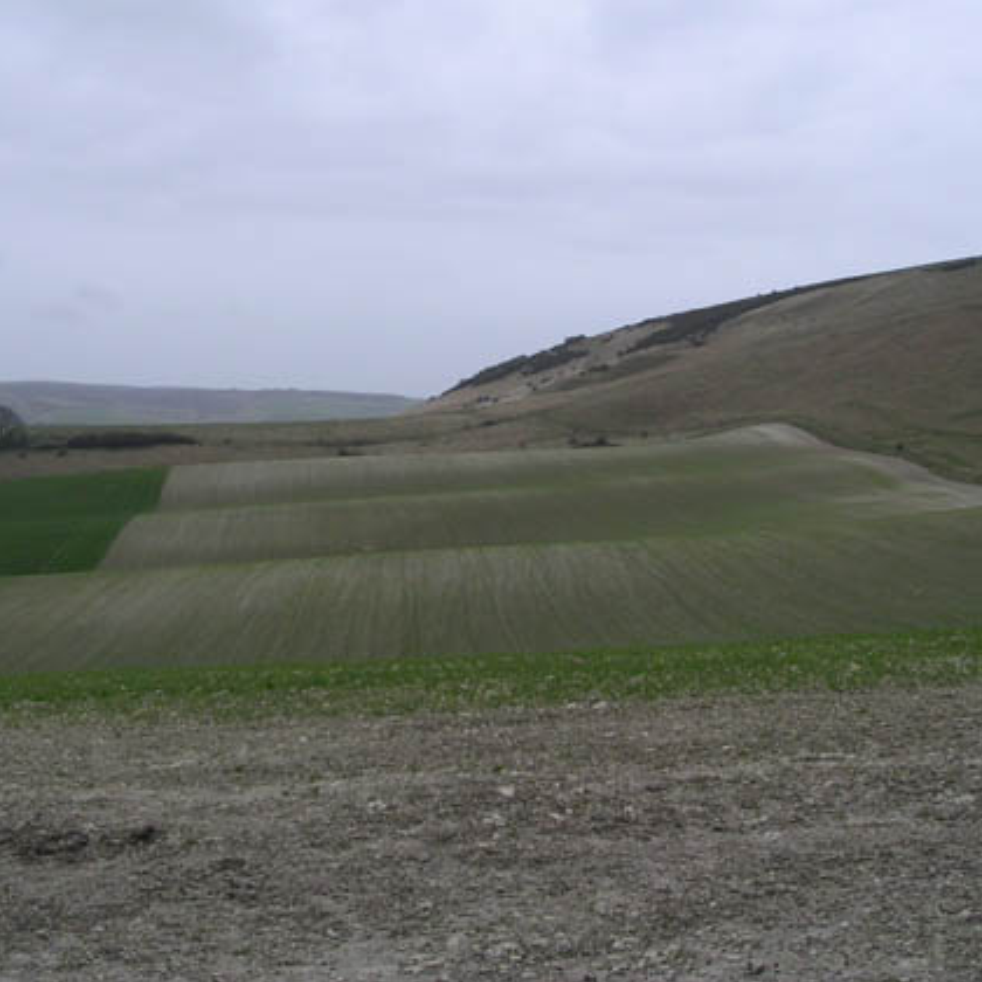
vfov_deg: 32.7
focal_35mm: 52
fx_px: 1669
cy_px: 419
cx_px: 416
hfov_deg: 32.7
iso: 50
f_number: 6.7
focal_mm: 6
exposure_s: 1/180
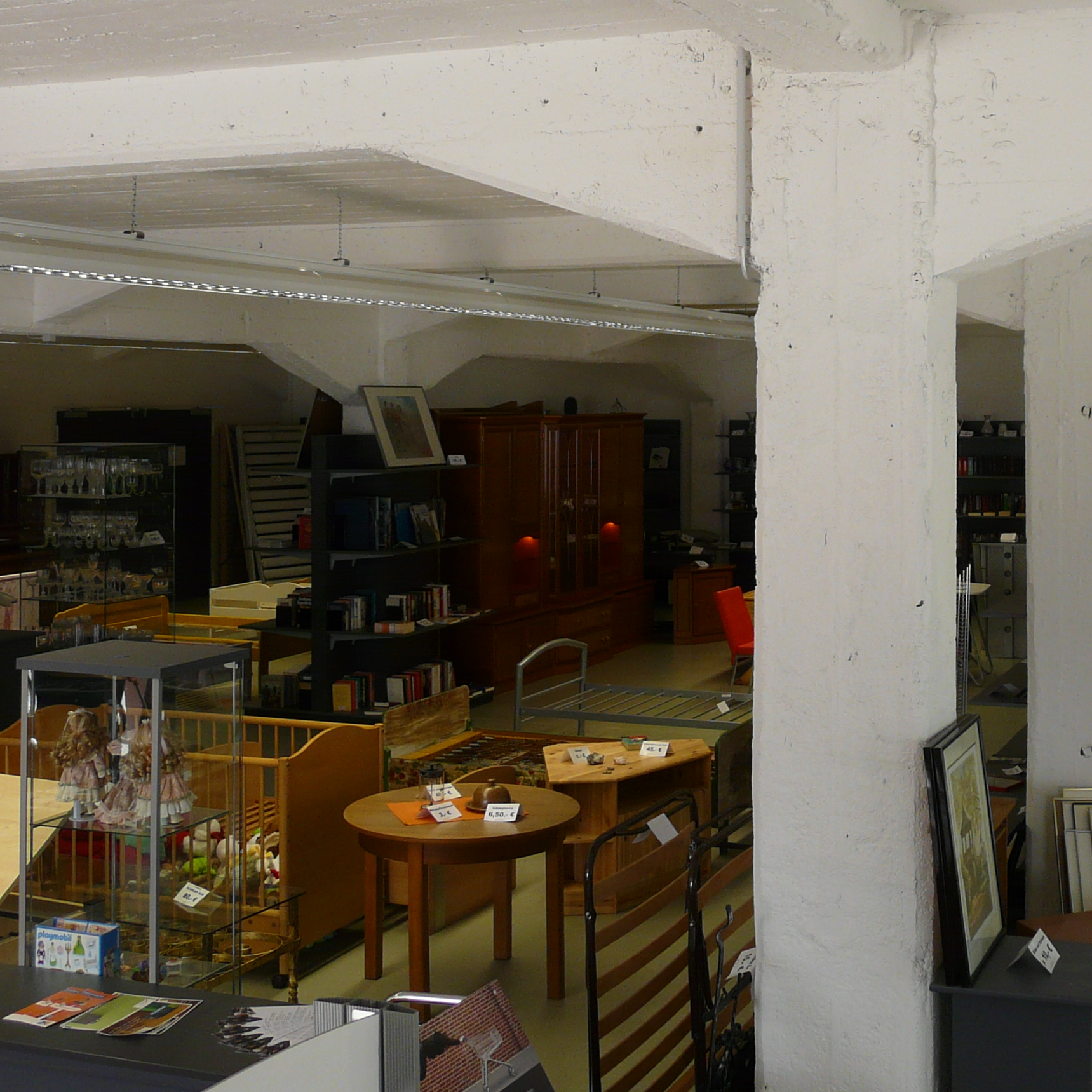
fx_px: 1677
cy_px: 356
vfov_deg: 35.7
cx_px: 746
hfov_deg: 35.6
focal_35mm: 47
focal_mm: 4.6
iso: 100
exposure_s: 1/80
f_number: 2.8
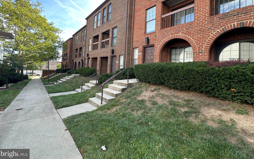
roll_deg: -3.3
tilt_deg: +2.6
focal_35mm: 15
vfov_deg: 73.9
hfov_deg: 101.5
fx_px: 104
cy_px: 63
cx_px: 127
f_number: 2.2
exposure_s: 1/203
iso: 40
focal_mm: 2.22
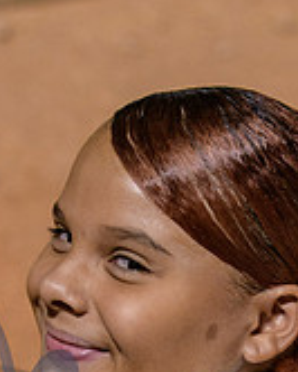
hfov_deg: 8.7
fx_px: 1961
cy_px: 444
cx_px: 150
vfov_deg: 10.7
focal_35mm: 178
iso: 4000
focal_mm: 70
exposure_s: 1/250
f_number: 5
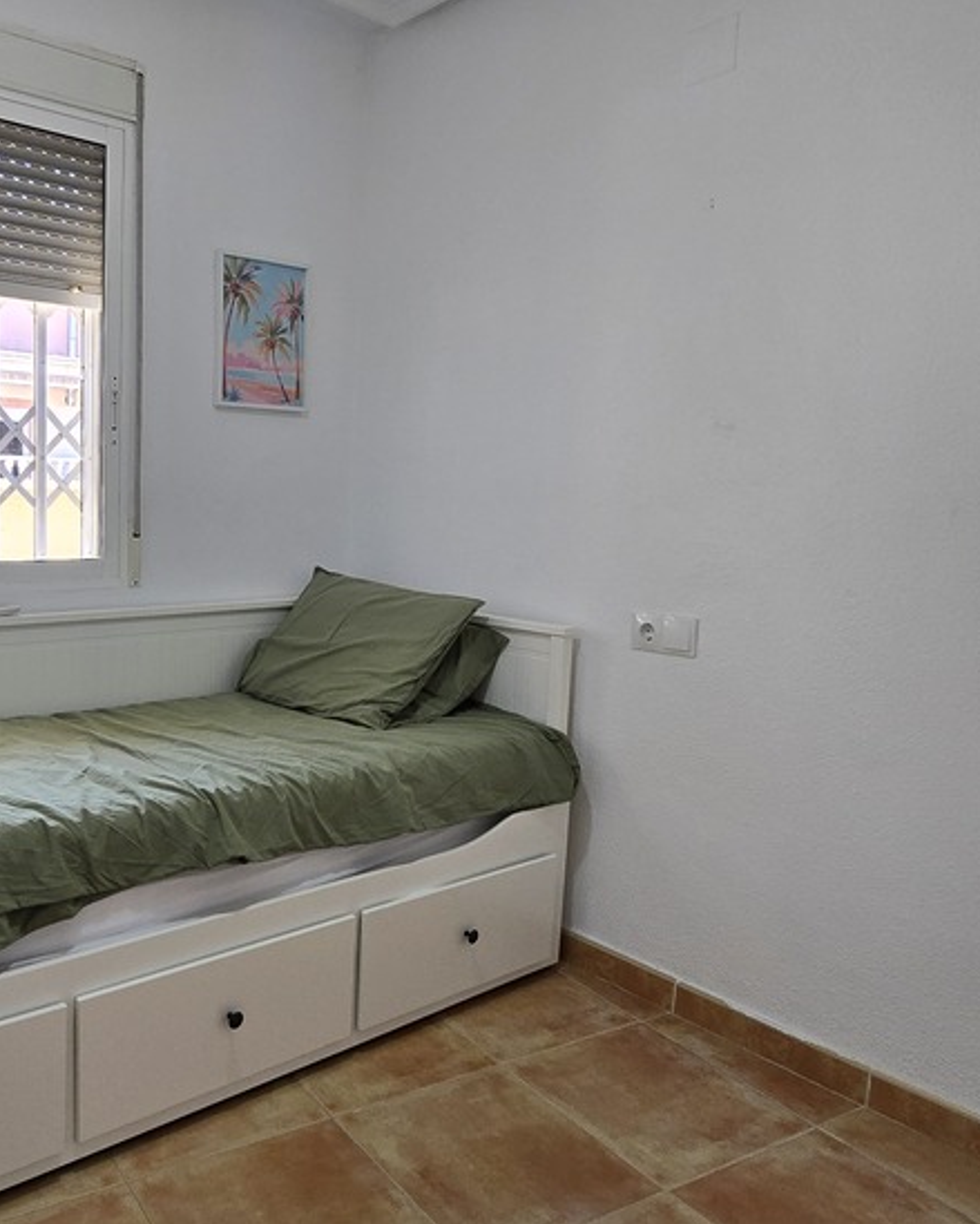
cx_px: 237
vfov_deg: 68.1
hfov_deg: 54.0
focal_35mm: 25
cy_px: 614
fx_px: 906
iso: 80
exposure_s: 1/100
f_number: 2.2
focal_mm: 2.2
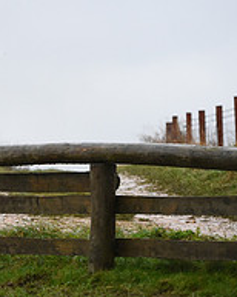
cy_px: 62
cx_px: -199
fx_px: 3100
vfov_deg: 5.5
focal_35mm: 353
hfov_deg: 4.3
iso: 1800
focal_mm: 125
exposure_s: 1/1000
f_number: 4
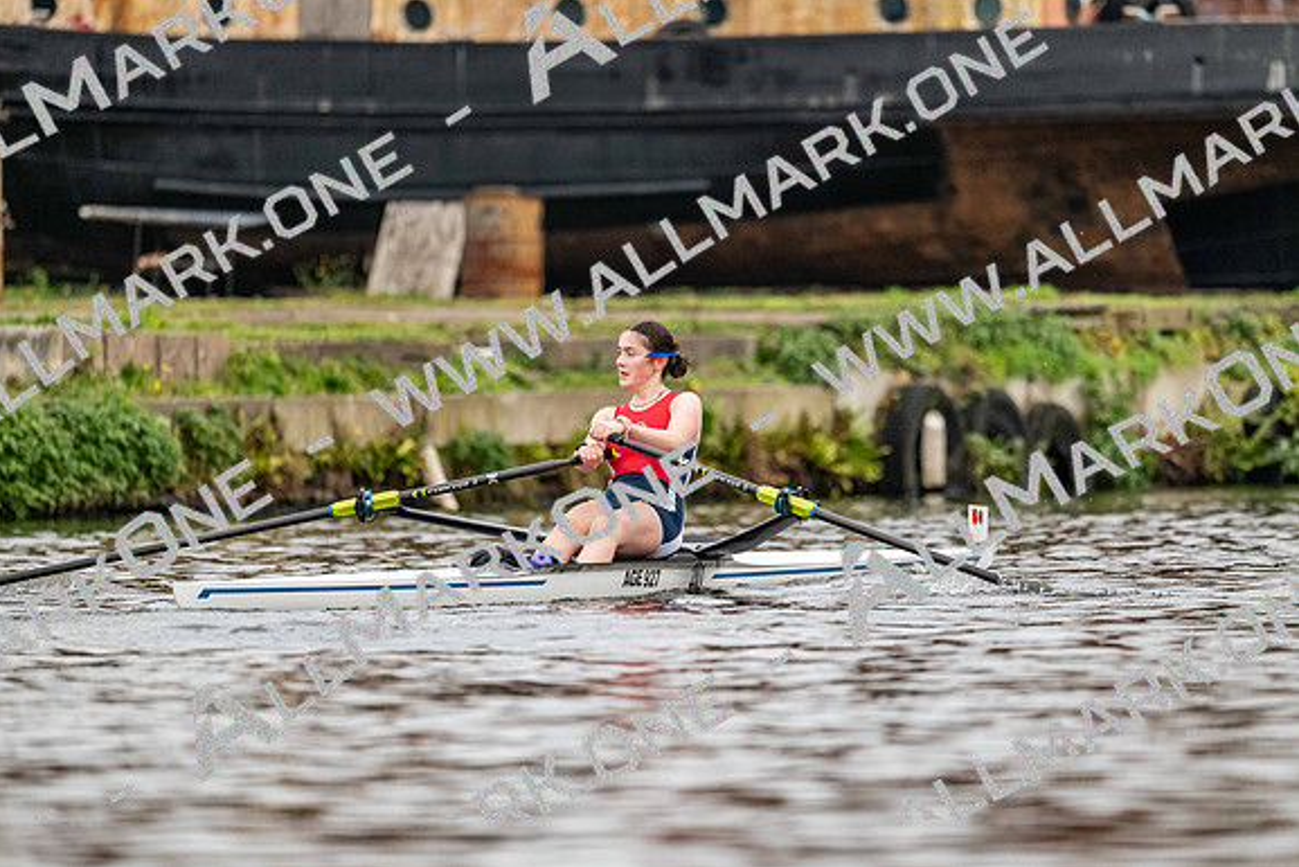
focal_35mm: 402
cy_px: 434
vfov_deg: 3.4
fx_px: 14508
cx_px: 648
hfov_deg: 5.1
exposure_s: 1/2500
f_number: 4.5
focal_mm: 400
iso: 2500
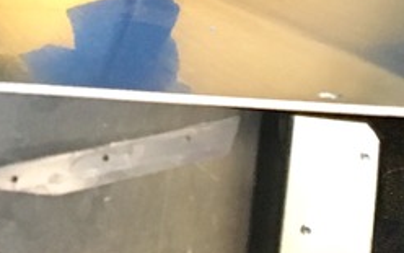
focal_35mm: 127
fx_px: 1398
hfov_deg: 16.4
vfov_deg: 9.8
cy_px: -209
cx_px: 249
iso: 200
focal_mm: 4.15
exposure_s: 1/20
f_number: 2.2
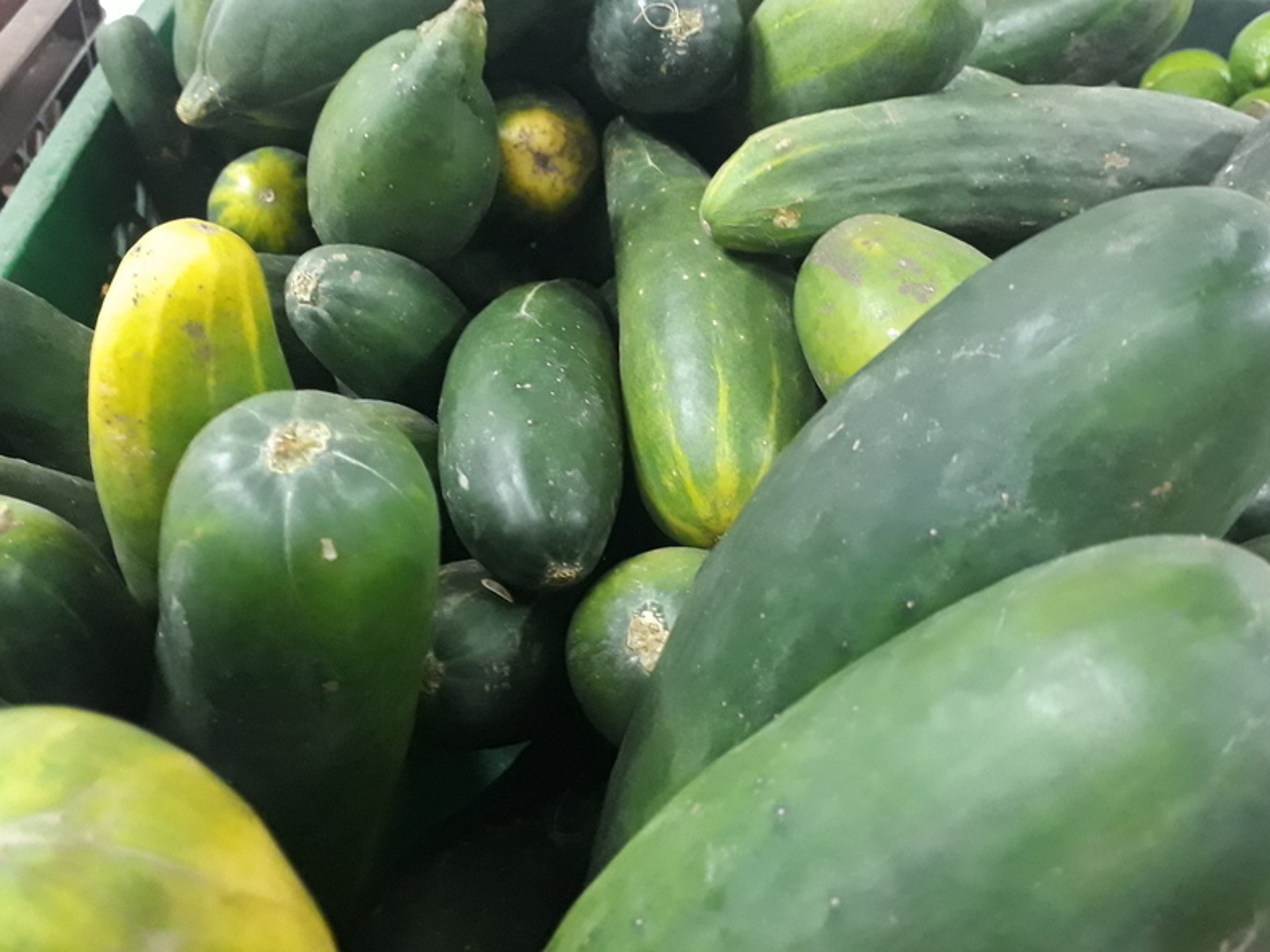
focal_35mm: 35
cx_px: 670
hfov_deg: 52.6
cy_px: 508
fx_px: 1284
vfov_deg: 40.7
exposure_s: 1/15
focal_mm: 3.6
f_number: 1.9
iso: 400
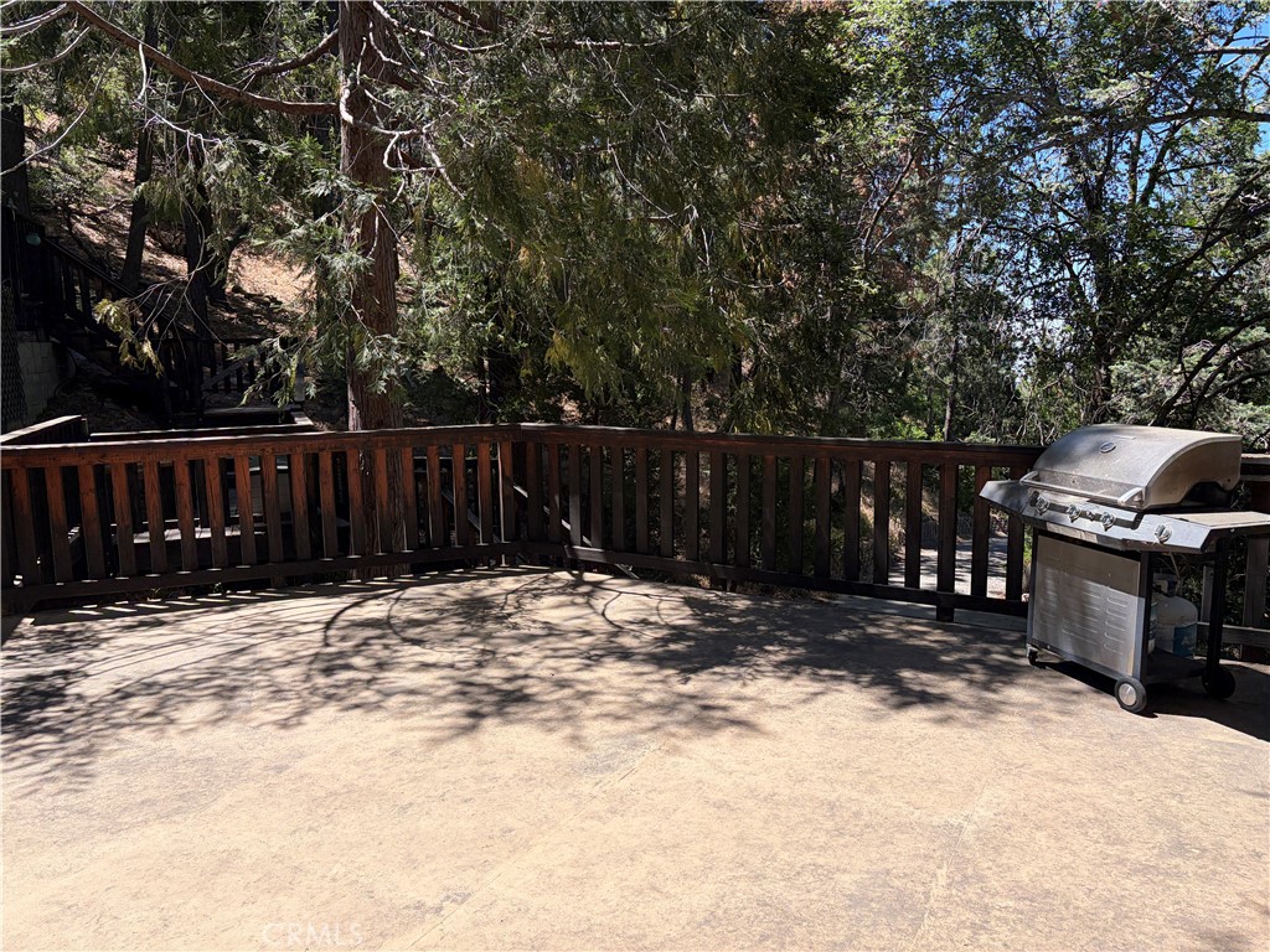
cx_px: 635
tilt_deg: -6.0
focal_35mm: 26
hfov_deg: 67.3
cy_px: 476
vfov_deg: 53.1
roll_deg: +2.4
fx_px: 954
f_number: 1.6
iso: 50
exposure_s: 1/2283
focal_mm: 5.96
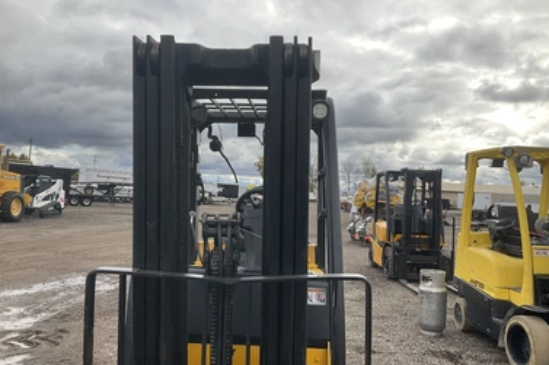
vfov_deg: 41.1
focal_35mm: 32
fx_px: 488
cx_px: 268
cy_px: 185
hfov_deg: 58.7
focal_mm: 3
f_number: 1.8
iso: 25
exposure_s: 1/700
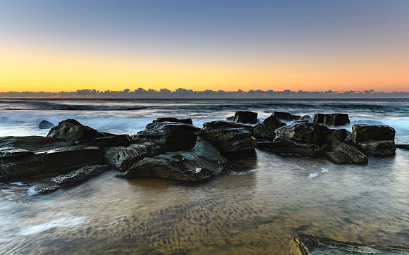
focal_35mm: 25
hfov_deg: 72.5
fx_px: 279
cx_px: 207
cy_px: 119
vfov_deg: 49.1
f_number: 8
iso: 100
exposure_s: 1.6
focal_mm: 16
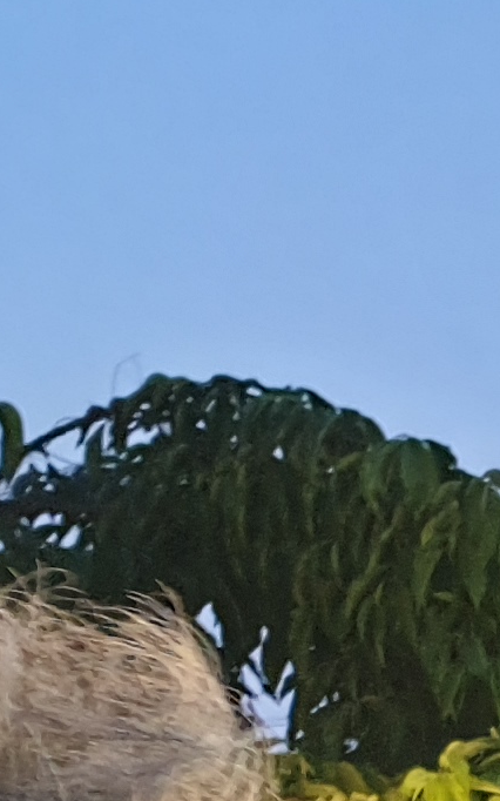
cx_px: 1620
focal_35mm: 163
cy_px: 1554
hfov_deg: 7.0
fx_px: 3555
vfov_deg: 11.6
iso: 250
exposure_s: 1/27
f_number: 2.4
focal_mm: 4.3
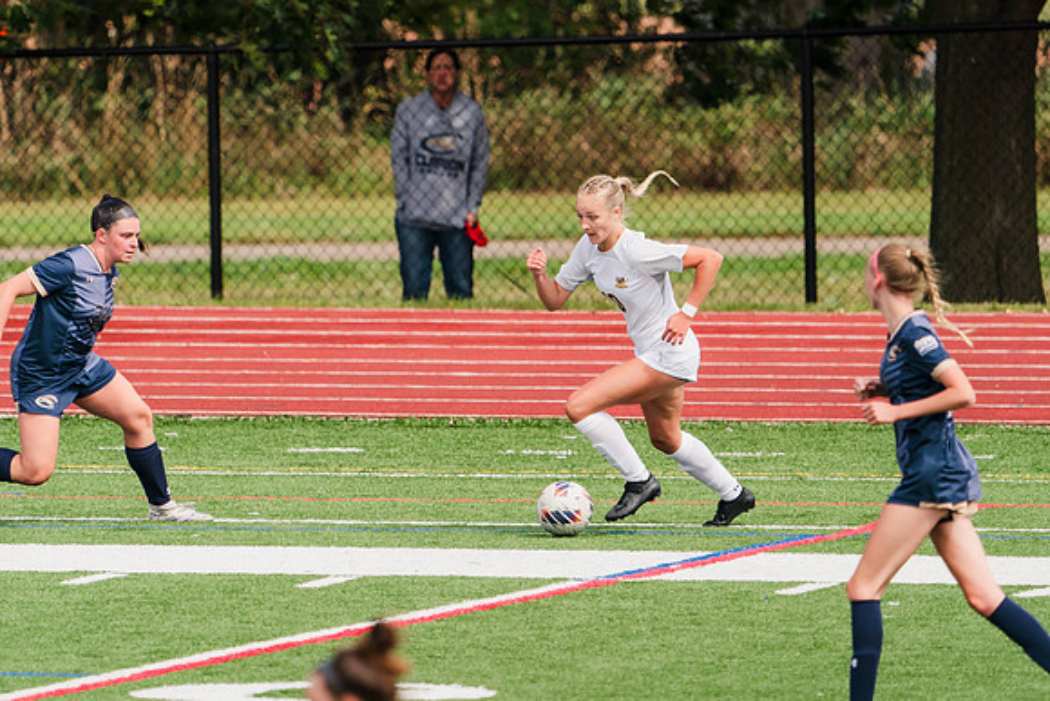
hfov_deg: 2.8
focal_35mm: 736
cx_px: 523
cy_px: 332
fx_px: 21484
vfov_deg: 1.9
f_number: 6.3
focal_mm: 576
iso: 640
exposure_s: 1/1600
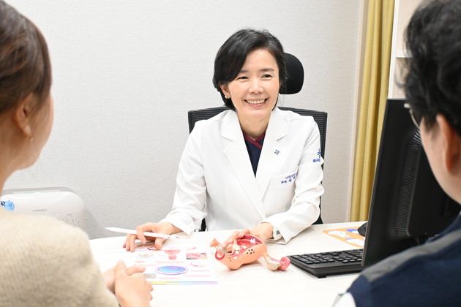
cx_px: 230
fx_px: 586
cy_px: 154
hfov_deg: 43.0
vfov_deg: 29.4
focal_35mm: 46
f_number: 4.8
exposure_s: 1/125
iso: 2000
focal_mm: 30.5
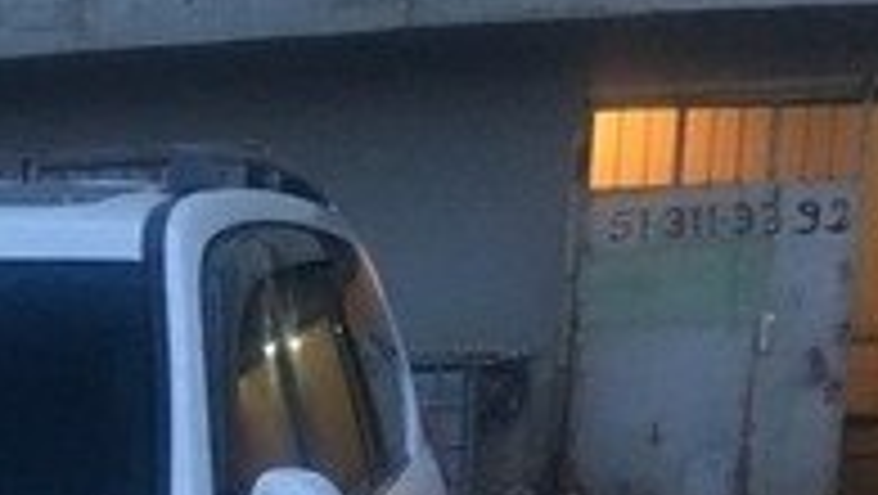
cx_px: -549
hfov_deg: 17.4
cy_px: 925
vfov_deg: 10.6
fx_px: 2493
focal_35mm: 107
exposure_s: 1/33
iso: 200
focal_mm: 4.15
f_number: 2.2
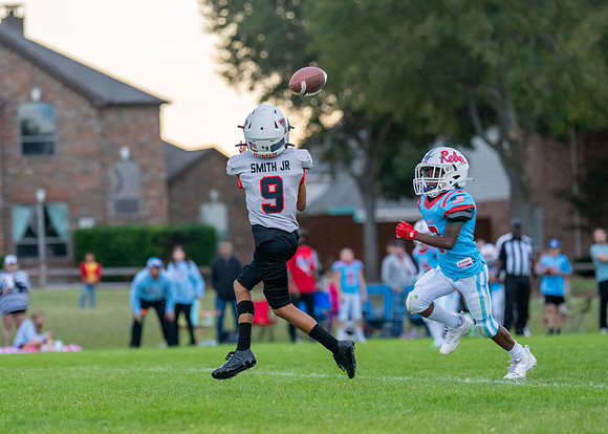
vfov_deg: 6.9
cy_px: 229
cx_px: 253
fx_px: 3598
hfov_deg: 9.7
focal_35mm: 208
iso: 1600
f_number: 2.8
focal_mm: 144
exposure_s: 1/1250
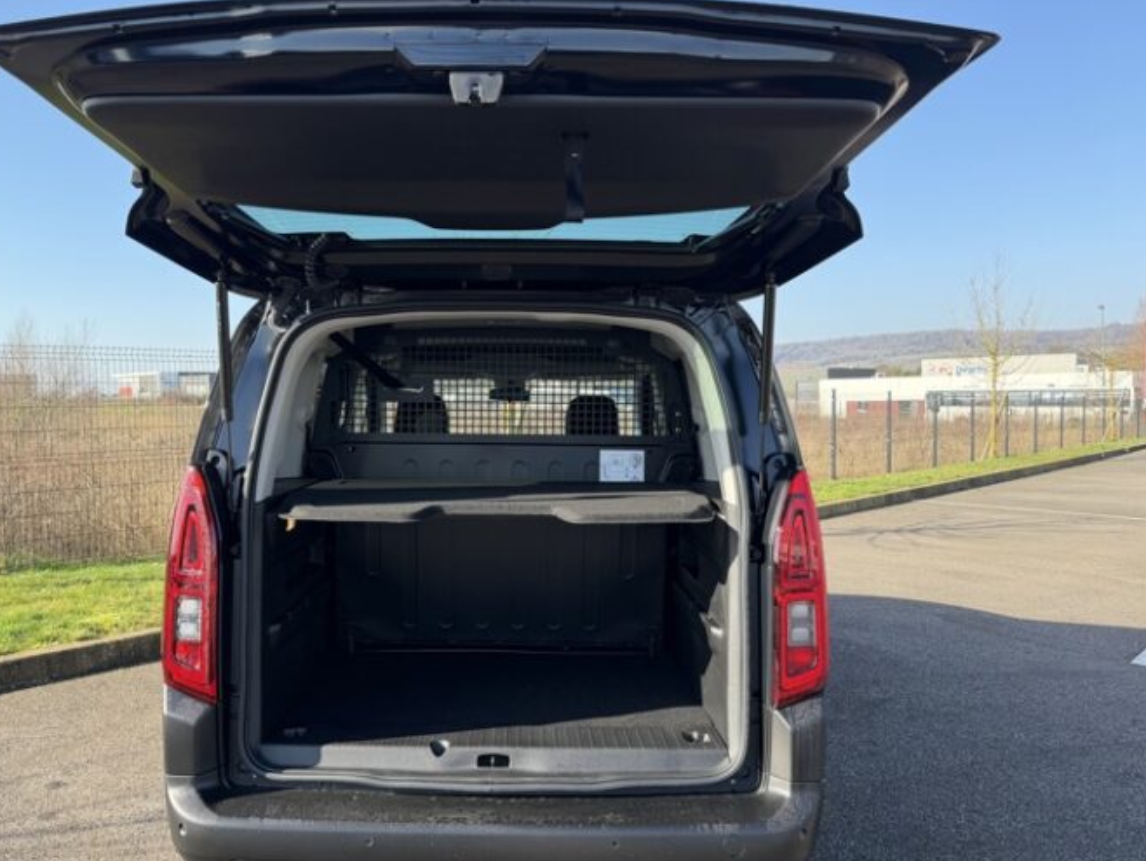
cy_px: 443
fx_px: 927
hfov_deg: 63.2
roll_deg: +1.3
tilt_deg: -3.1
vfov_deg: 49.8
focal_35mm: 28
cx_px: 509
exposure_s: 1/1493
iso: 100
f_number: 1.78
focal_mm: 6.76
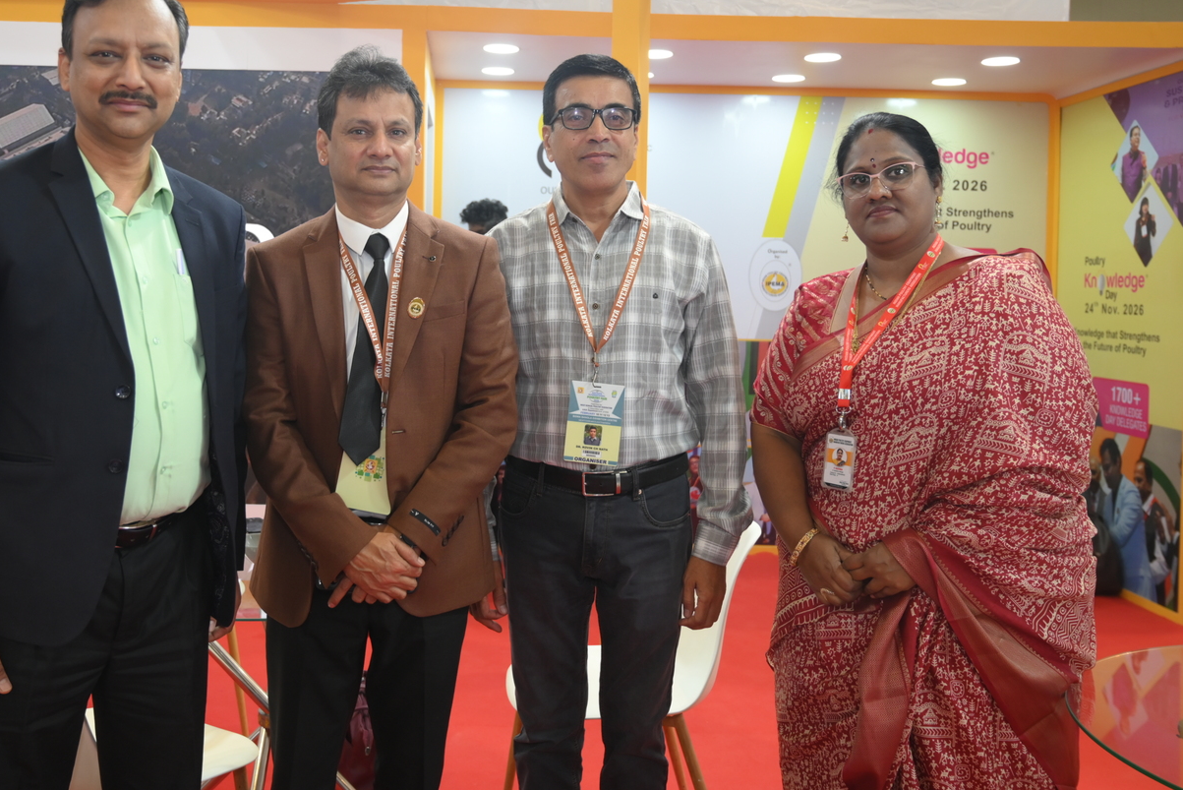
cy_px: 308
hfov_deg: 53.4
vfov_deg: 37.1
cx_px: 502
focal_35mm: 36
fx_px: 1171
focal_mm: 28.5
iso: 640
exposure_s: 1/160
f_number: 4
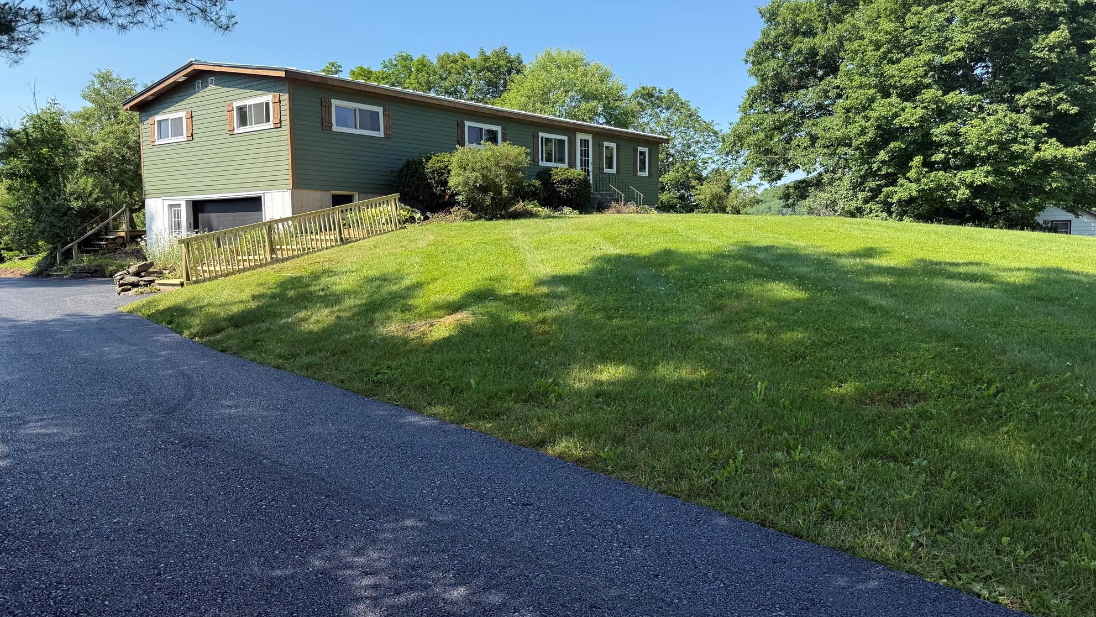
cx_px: 543
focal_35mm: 27
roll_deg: +0.7
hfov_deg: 69.9
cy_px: 285
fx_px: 785
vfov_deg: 42.9
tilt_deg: -3.4
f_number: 1.78
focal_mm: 6.76
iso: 80
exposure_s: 1/1770
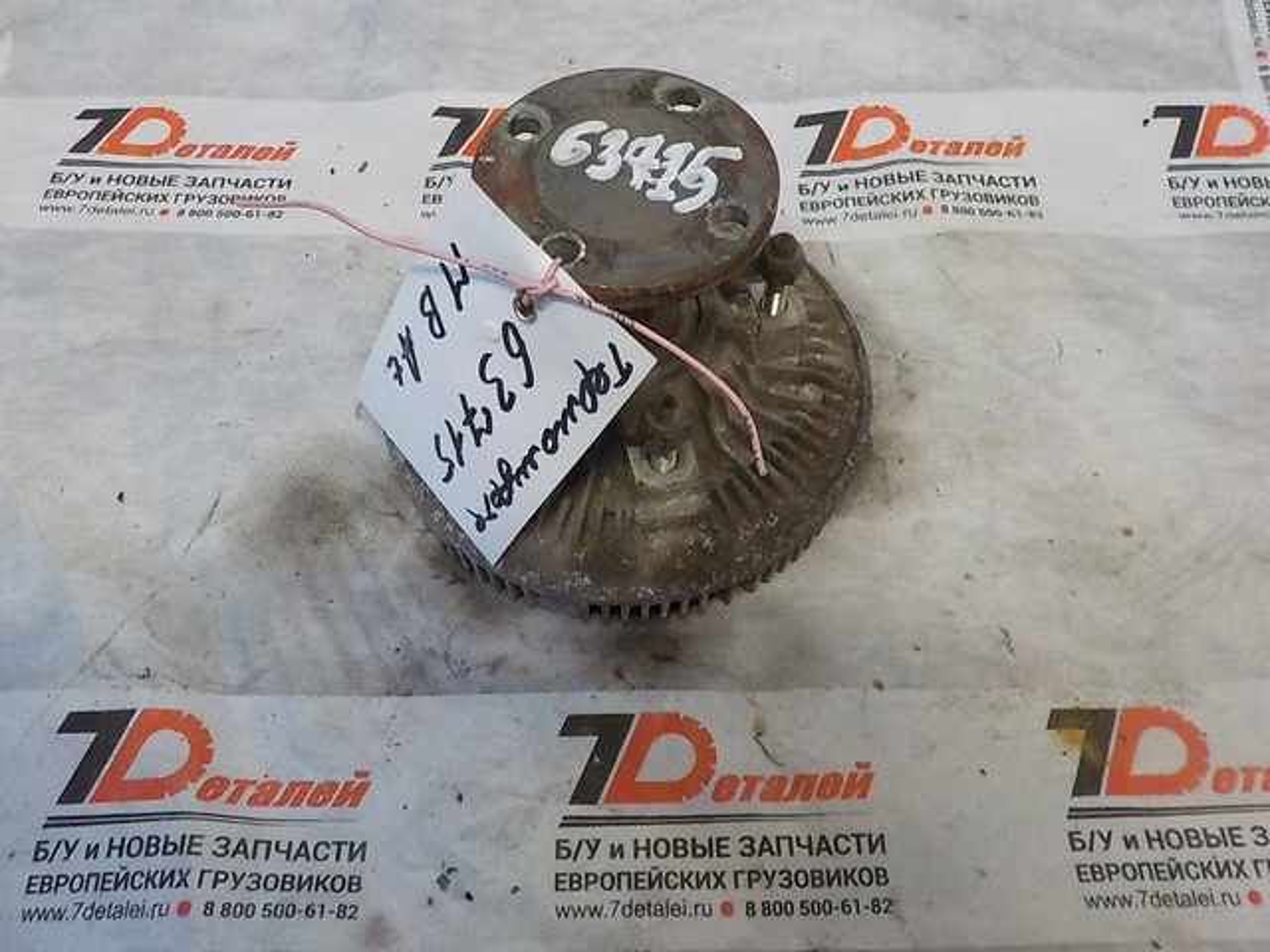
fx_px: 1101
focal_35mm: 30
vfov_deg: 46.8
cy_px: 476
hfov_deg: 60.0
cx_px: 635
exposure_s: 1/30
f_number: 3.3
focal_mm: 4.1
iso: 800
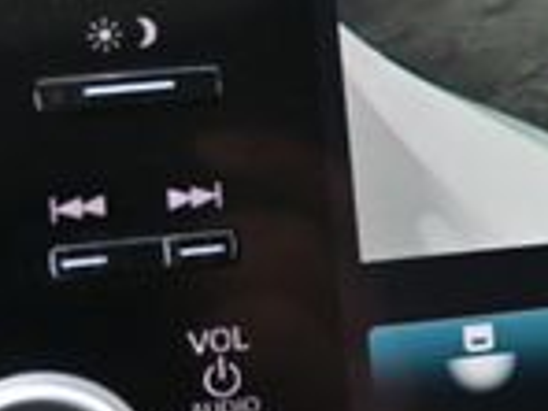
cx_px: 818
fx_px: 2375
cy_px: 100
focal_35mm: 150
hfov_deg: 12.5
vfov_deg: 9.9
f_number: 4.2
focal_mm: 24
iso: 400
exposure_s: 1/250
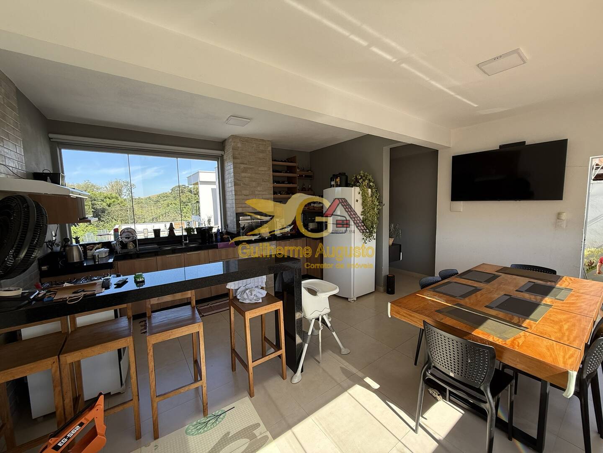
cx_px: 302
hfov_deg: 102.1
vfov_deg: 85.7
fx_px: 244
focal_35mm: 14
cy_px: 226
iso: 64
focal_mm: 2.22
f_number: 2.2
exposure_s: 1/250
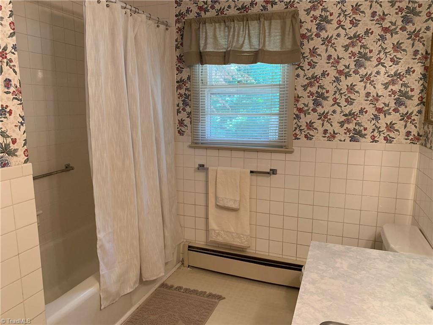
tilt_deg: -9.8
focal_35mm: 26
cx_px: 216
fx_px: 325
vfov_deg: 53.1
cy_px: 162
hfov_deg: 67.3
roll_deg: -0.5
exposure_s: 1/60
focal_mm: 4.25
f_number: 1.8
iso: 100
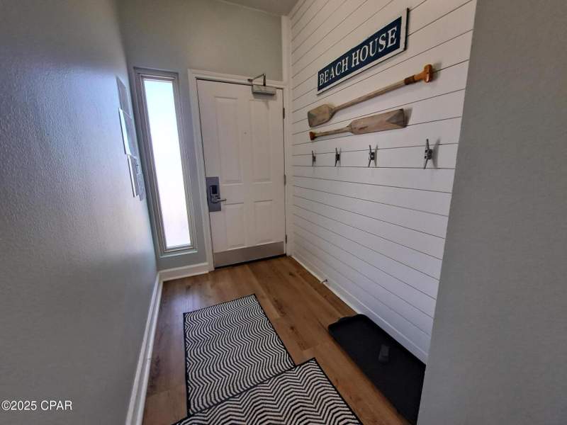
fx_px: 213
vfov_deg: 89.9
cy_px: 212
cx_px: 284
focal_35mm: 13
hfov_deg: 106.2
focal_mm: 1.74
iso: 40
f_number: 2.2
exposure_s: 1/40
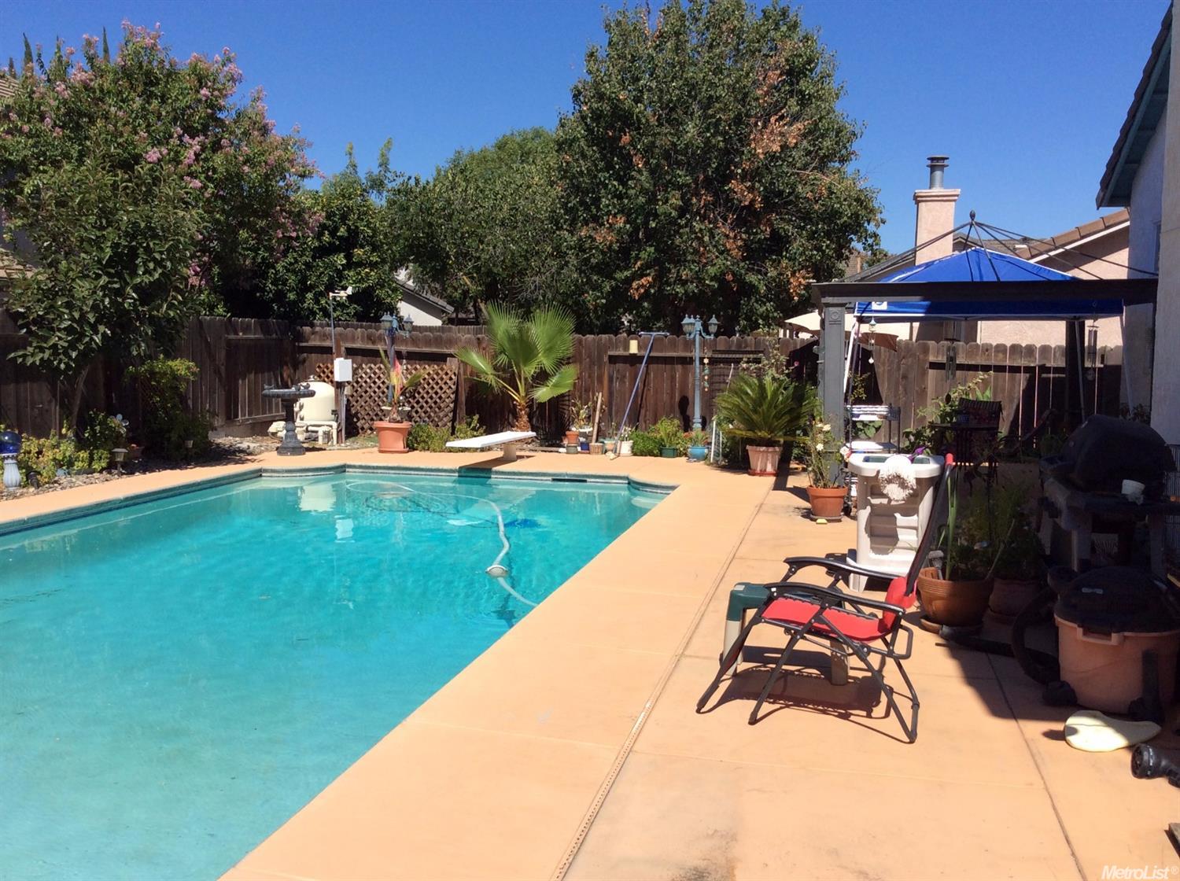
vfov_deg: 44.0
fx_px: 1089
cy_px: 440
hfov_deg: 56.9
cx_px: 590
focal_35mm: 32
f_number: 2.4
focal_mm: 3.3
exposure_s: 1/1634
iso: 32
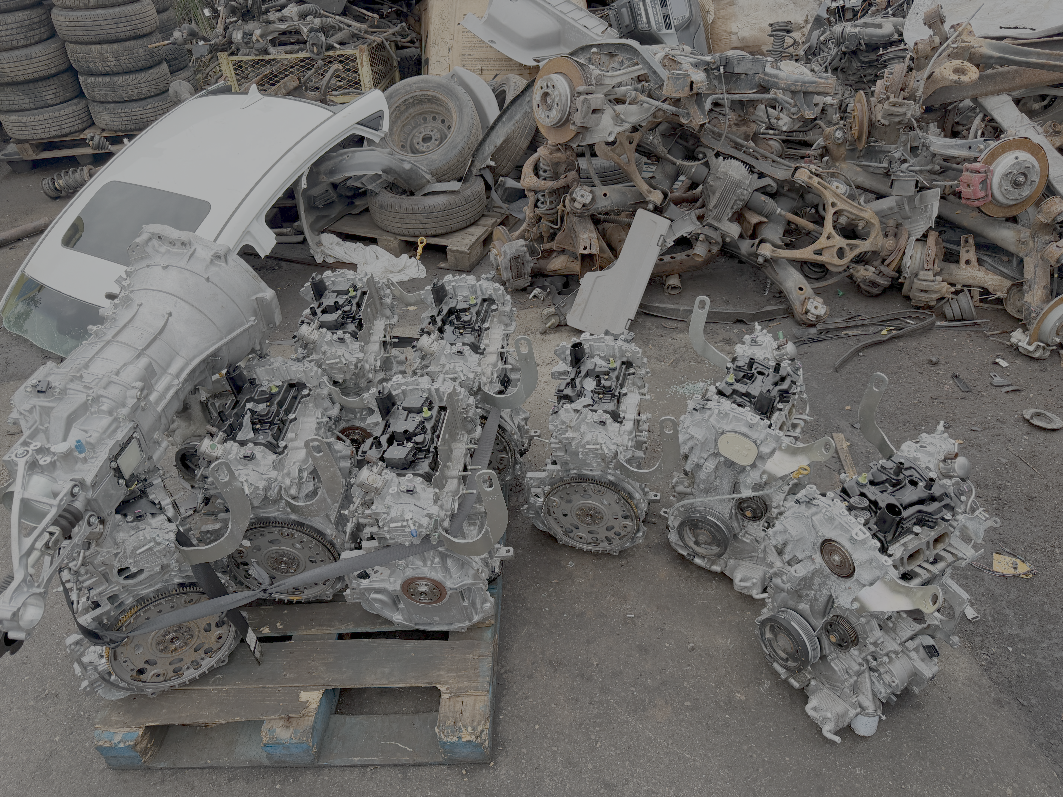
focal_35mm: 24
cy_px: 398
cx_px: 532
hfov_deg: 71.6
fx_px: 737
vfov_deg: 56.8
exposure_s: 1/1585
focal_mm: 6.76
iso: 100
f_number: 1.78
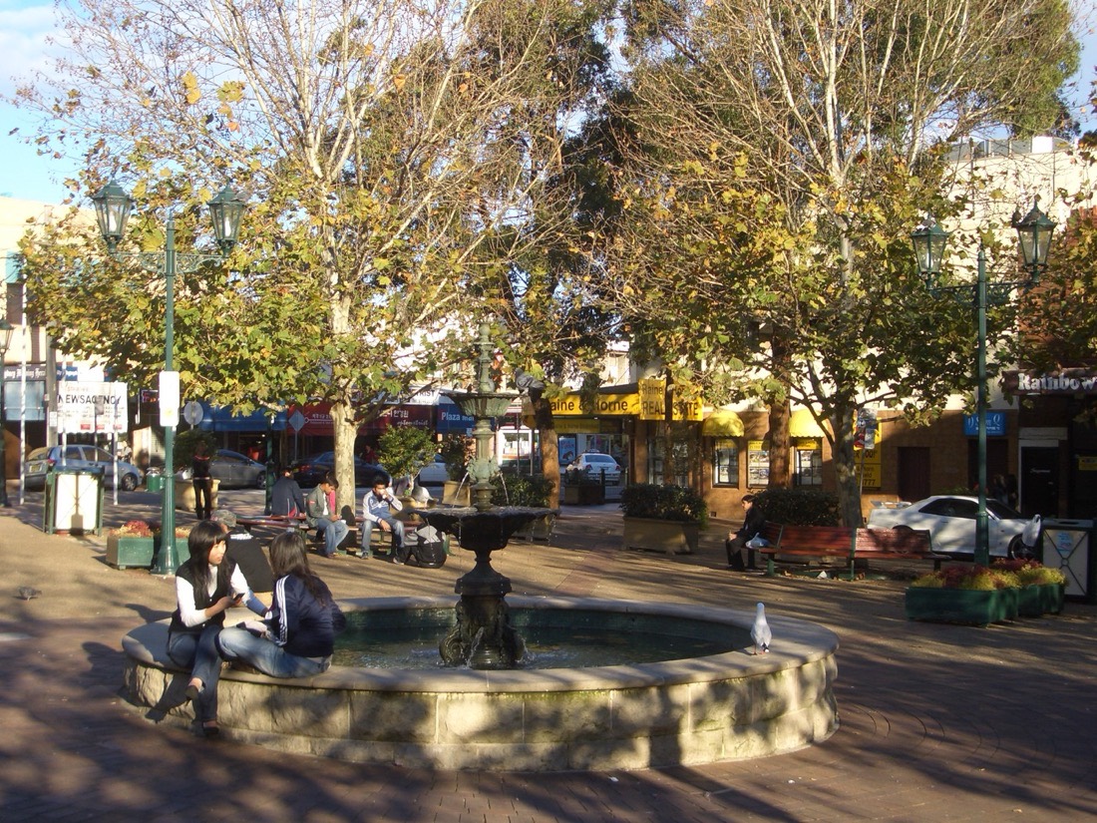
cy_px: 412
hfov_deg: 38.9
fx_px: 1553
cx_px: 548
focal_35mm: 49
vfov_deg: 29.7
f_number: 3.1
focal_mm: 8.2
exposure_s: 1/320
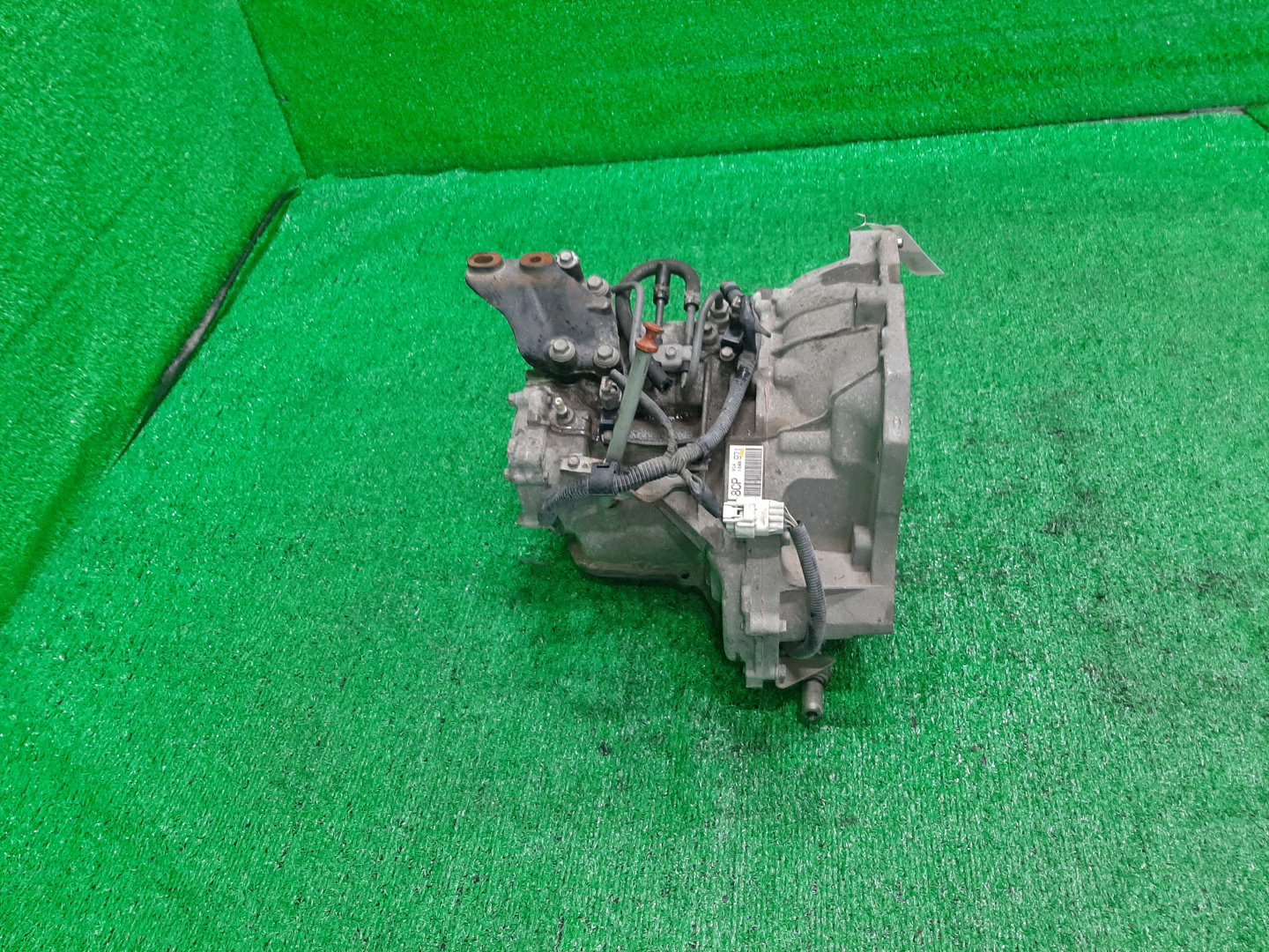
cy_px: 476
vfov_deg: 53.1
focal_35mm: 26
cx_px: 634
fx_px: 953
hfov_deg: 67.3
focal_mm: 3.93
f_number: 1.7
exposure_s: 1/50
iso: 130
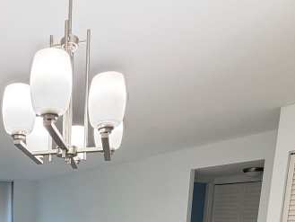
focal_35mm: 34
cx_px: 36
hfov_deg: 48.9
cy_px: 254
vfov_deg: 34.8
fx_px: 290
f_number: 2.2
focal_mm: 2.22
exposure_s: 1/60
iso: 320
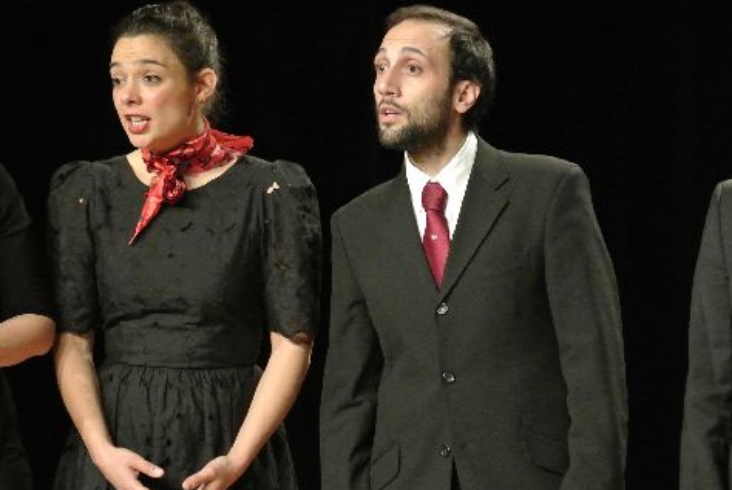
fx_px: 4742
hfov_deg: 8.8
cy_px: 115
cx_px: 134
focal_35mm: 233
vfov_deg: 5.9
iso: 2500
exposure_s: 1/60
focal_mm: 51.2
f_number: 4.2
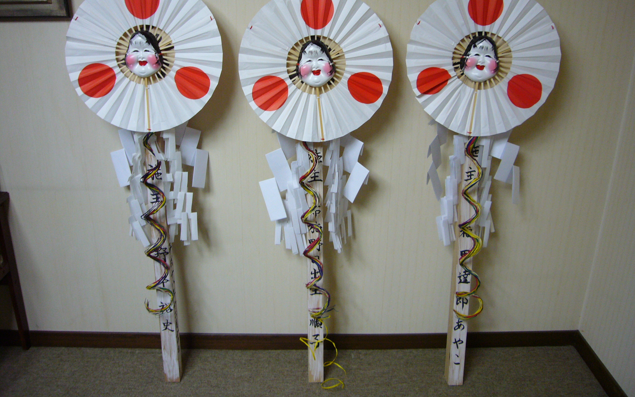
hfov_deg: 62.9
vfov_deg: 41.7
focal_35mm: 30
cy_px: 162
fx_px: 519
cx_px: 319
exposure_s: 1/15
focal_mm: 4.6
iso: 160
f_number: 2.8
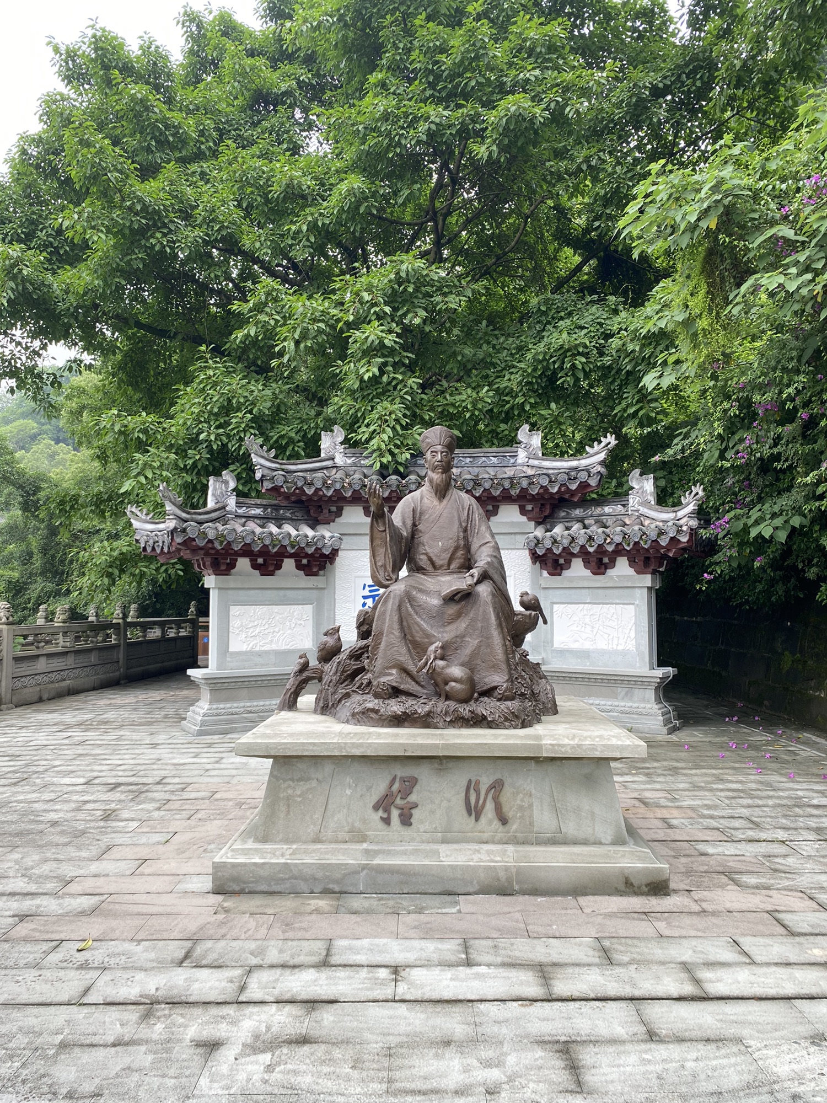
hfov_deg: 53.1
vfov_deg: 67.3
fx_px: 828
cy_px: 552
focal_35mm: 26
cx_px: 414
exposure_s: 1/157
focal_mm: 4.25
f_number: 1.8
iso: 32
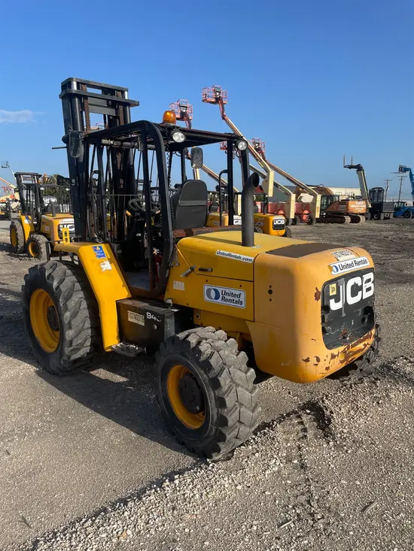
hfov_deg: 53.1
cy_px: 276
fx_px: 414
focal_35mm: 26
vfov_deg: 67.3
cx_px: 207
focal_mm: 4.2
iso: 32
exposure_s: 1/2747
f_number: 1.6
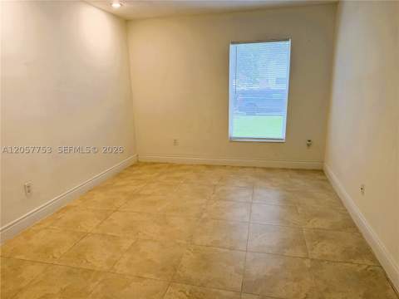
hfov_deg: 71.6
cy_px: 150
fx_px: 277
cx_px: 200
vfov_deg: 56.8
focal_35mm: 24
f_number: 1.78
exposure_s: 1/207
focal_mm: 6.76
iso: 200
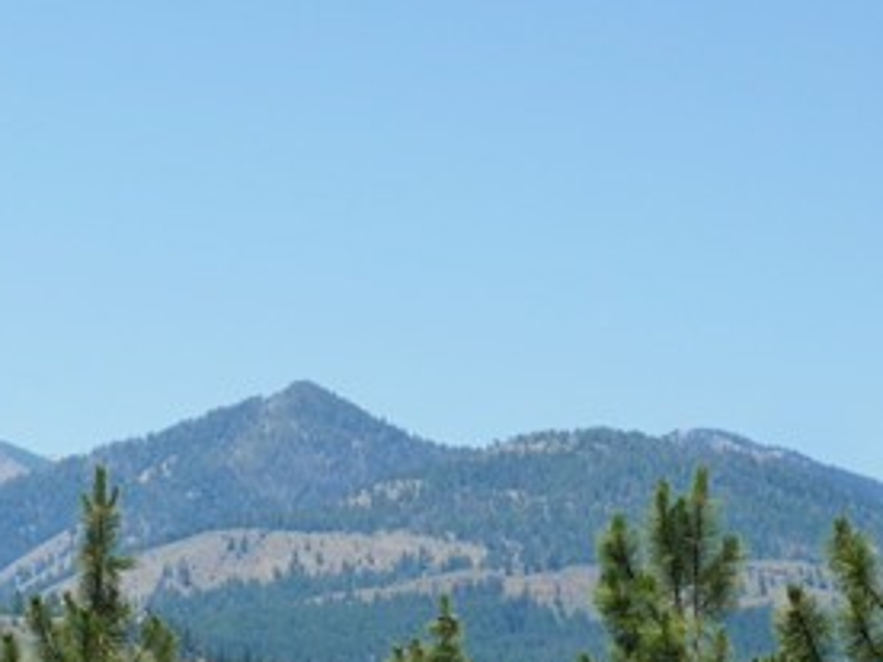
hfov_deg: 6.3
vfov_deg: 4.8
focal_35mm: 312
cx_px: 13
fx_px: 7959
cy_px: 761
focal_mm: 42
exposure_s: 1/250
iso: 200
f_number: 7.1
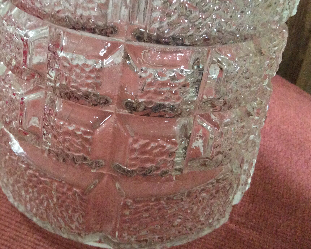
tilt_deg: -30.4
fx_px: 433
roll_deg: +0.3
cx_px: 98
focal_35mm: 47
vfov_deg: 31.7
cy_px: 76
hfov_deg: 39.0
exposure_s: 1/25
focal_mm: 3.3
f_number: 2.4
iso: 320
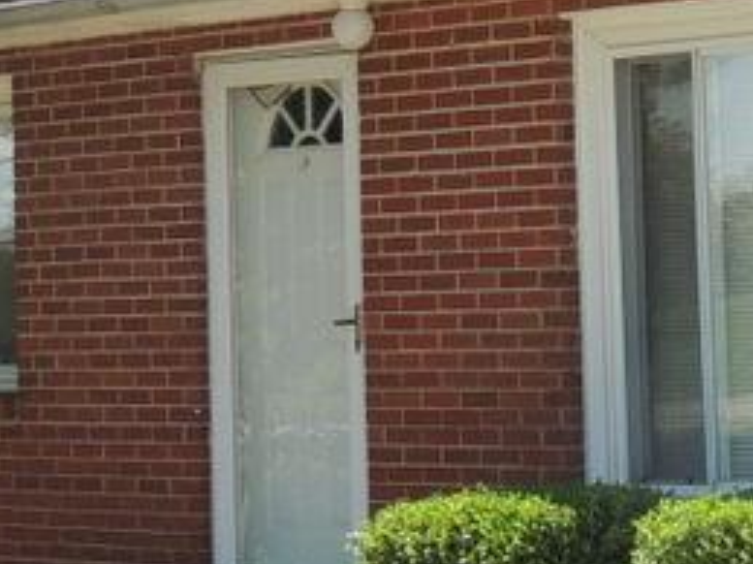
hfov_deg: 11.1
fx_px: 3696
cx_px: 1175
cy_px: 201
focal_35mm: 170
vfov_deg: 8.7
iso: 100
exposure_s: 1/400
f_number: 3.4
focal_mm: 7.6
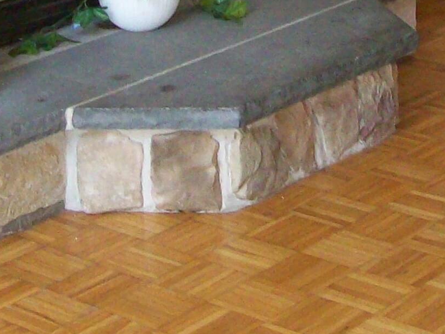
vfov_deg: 10.8
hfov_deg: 14.9
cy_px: -182
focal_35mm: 132
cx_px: 279
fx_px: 1697
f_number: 2.7
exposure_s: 1/64
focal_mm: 6
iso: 200
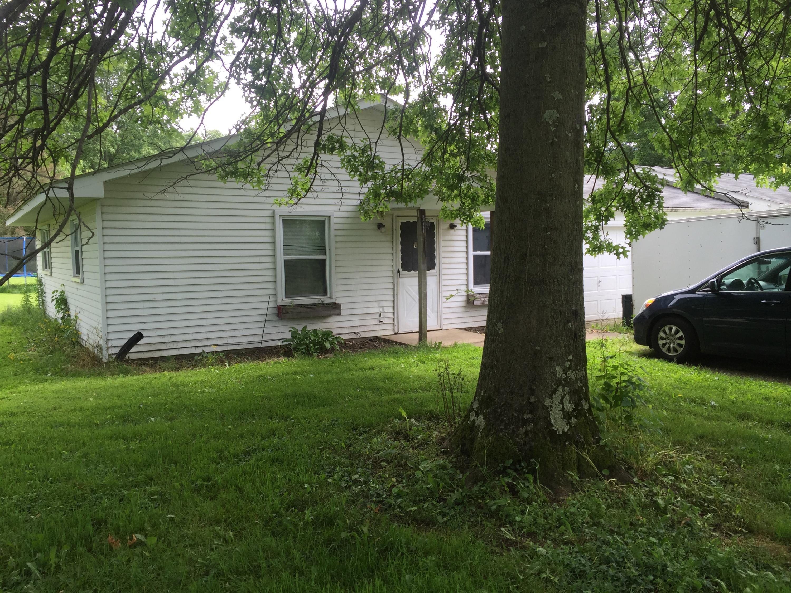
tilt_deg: -4.5
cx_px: 396
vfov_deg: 48.2
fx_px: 663
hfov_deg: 61.7
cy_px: 296
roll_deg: +0.1
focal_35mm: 29
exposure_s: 1/293
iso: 32
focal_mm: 4.15
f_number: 2.2
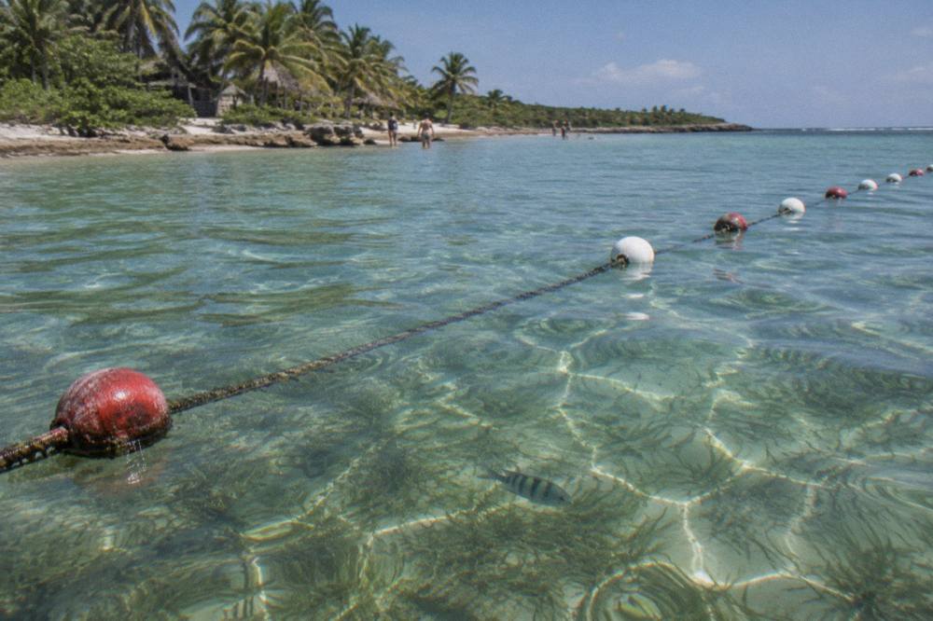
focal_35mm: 40
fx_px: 1036
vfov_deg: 33.4
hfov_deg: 48.5
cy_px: 310
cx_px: 466
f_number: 4
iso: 200
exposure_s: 1/500
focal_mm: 40
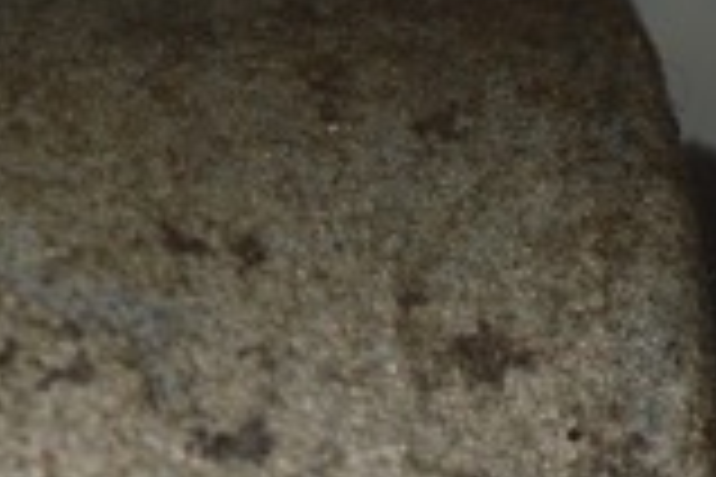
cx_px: 396
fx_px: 6603
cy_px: 902
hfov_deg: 6.2
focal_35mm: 332
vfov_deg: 4.1
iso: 100
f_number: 8
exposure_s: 1/60
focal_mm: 55
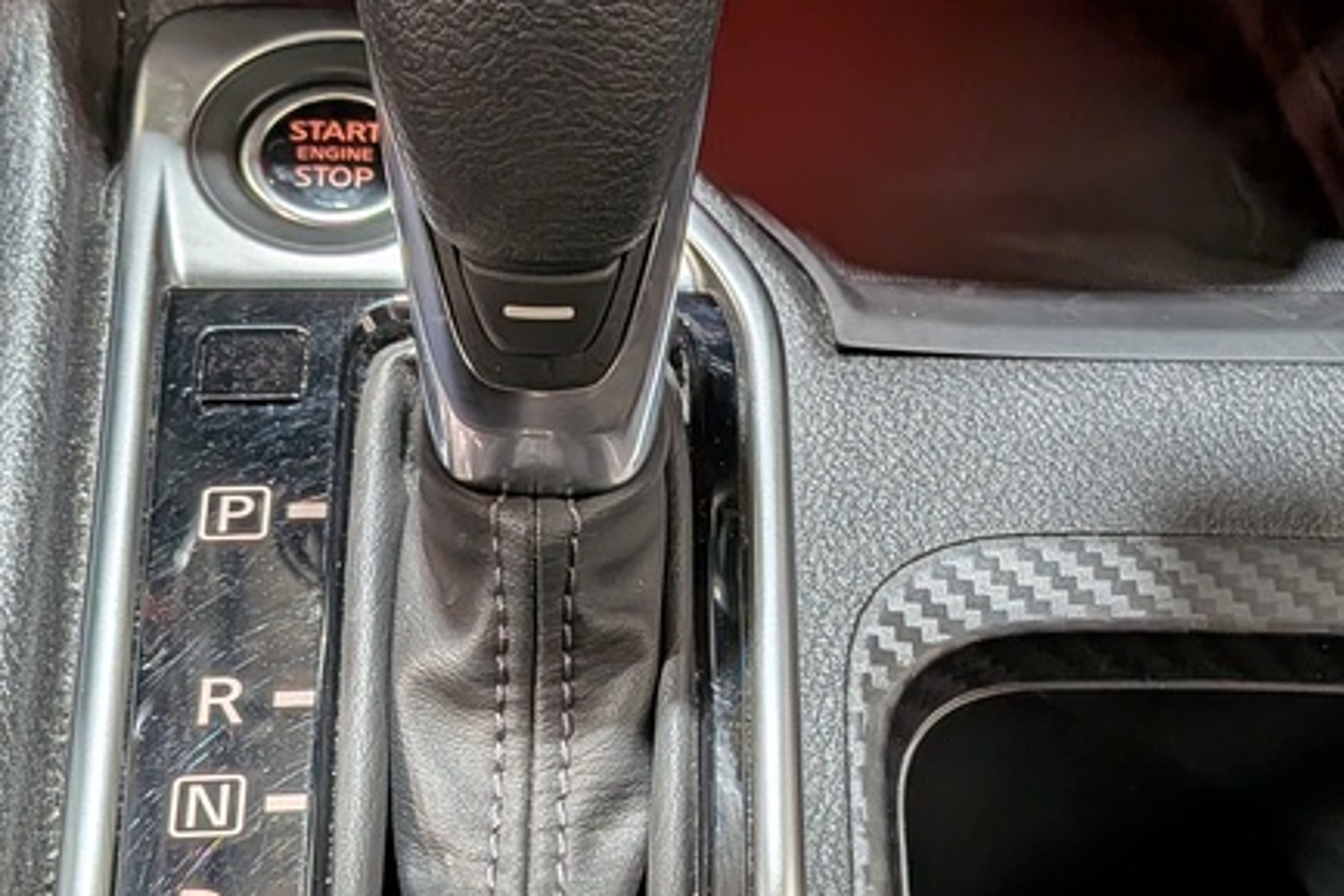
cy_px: 595
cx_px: 807
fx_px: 2203
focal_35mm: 59
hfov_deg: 33.8
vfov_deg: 22.9
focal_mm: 4.53
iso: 45
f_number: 1.7
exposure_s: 1/120
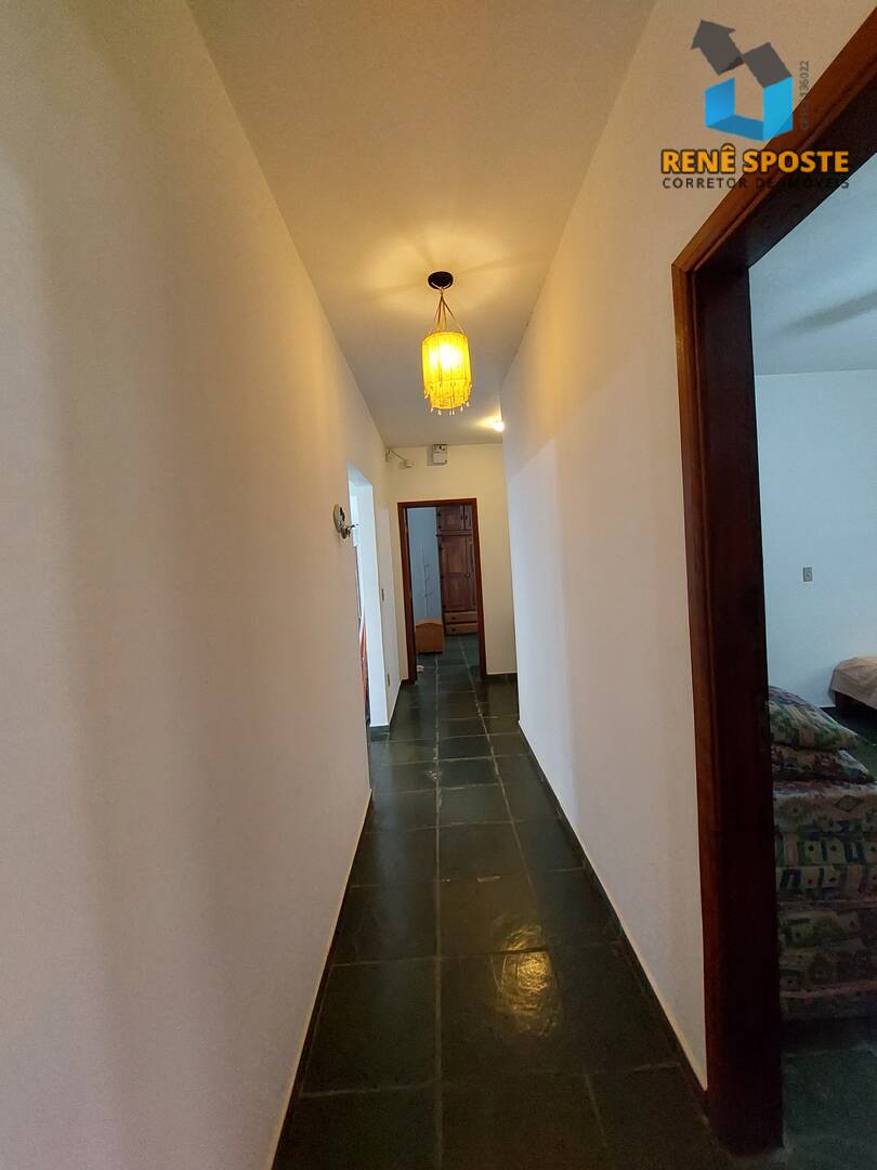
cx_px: 438
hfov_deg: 89.9
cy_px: 585
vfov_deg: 106.2
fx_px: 439
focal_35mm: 13
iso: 320
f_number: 2.2
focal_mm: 1.74
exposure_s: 1/40
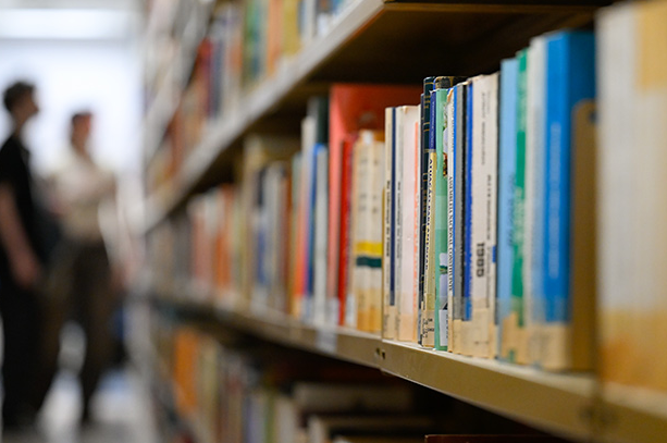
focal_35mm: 129
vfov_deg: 10.6
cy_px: 273
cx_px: 400
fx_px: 2387
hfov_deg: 15.9
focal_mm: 92
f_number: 2.8
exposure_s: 1/250
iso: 3200
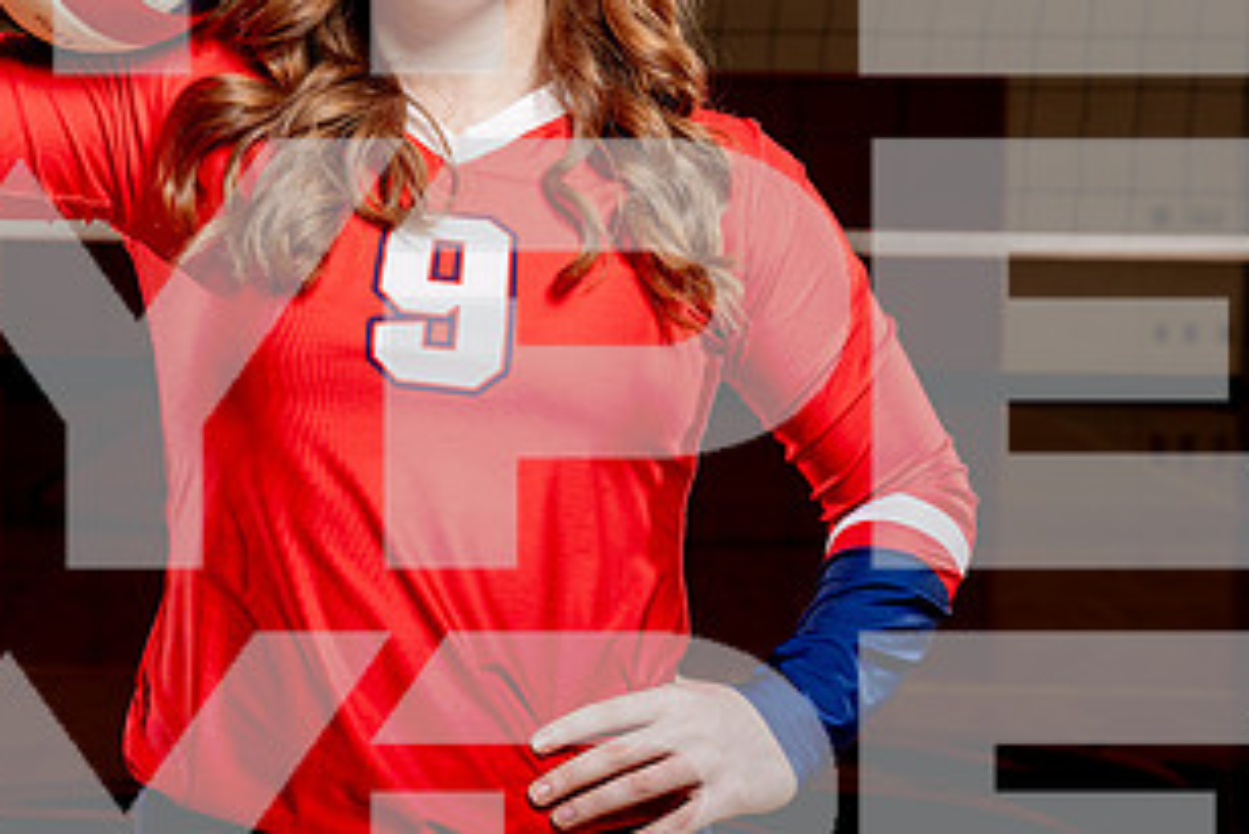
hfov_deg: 18.0
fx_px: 3922
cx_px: 282
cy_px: 351
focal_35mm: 113
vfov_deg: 12.1
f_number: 5.6
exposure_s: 1/250
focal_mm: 55
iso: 125
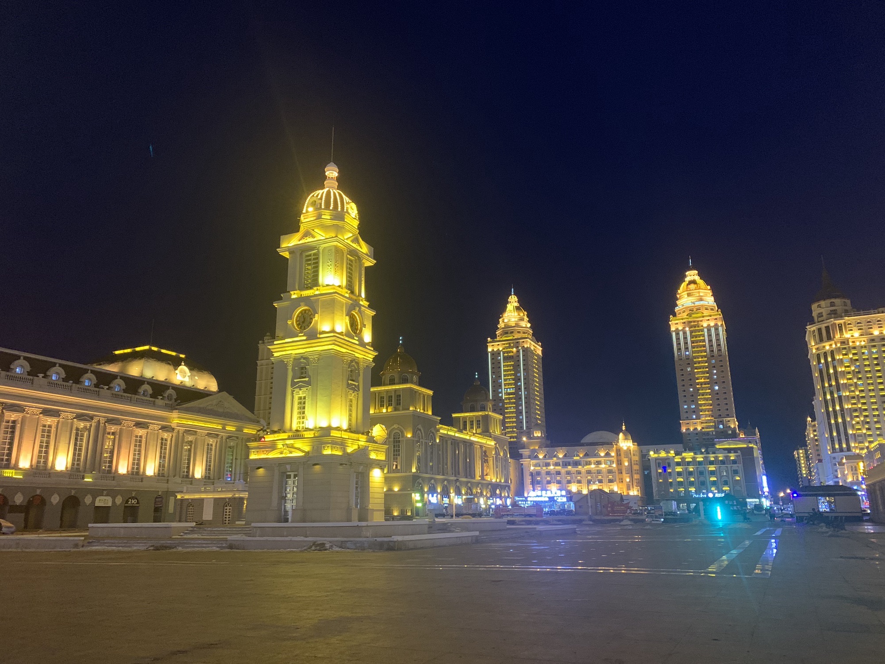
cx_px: 442
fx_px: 665
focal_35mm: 26
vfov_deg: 53.1
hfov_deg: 67.3
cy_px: 332
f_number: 1.8
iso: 400
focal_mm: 4.25
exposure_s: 1/25
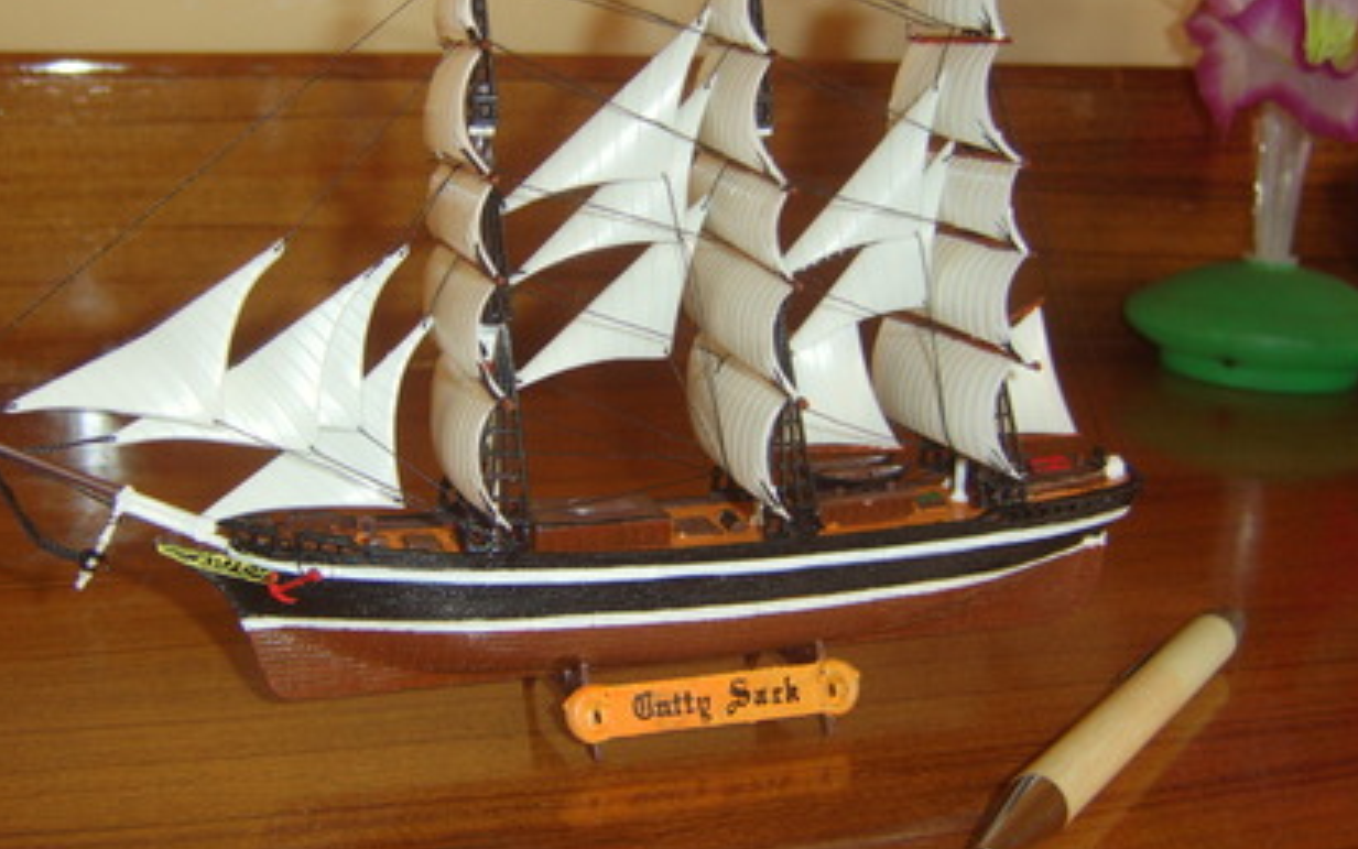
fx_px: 1481
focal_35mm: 40
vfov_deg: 31.9
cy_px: 339
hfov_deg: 49.1
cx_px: 575
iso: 141
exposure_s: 1/30
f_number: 2.7
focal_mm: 8.13
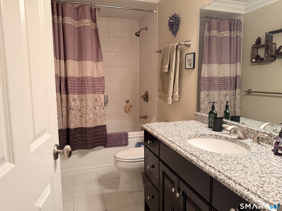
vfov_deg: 56.8
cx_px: 141
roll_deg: +0.6
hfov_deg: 71.6
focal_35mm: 24
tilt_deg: -7.2
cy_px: 106
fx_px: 196
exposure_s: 1/60
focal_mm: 6.76
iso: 200
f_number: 1.78
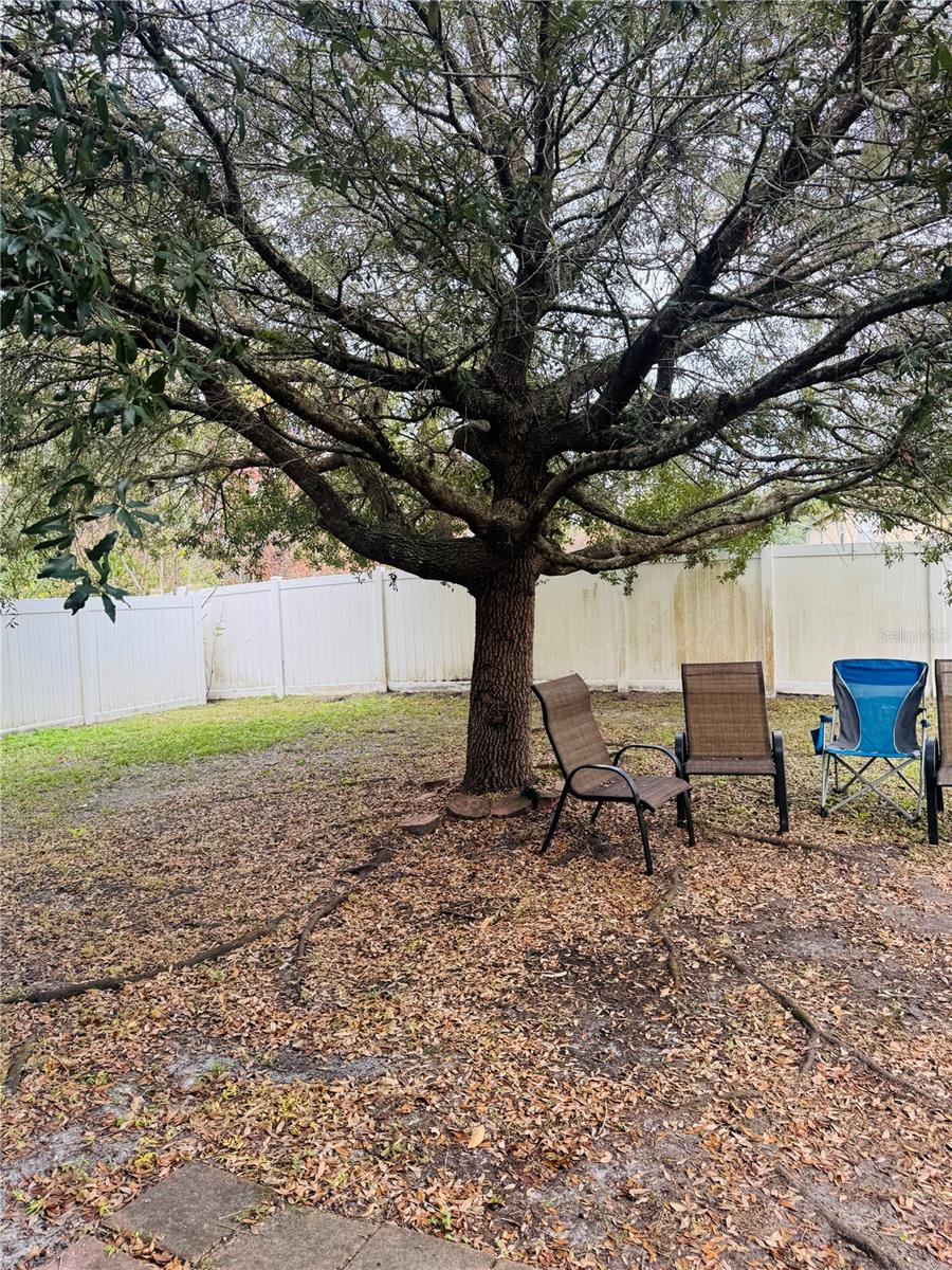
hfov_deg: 56.8
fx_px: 880
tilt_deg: -2.4
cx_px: 476
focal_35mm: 24
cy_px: 635
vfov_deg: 71.6
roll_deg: +3.7
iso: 64
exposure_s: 1/234
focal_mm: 6.76
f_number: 1.78
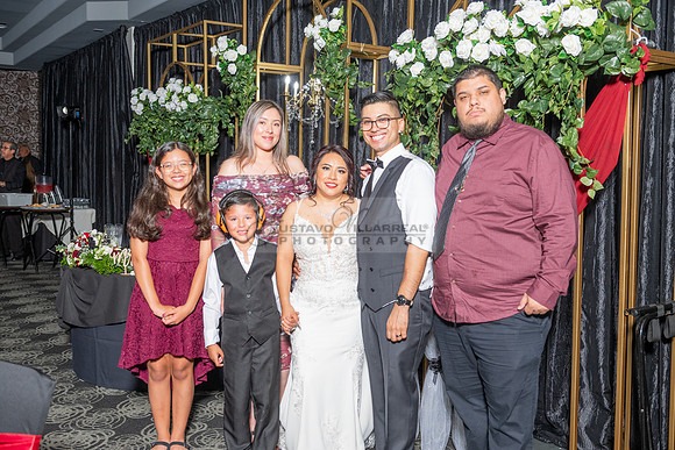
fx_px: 713
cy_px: 225
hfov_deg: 50.7
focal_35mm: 38
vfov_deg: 35.1
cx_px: 338
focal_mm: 38
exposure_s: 1/160
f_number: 5
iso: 800
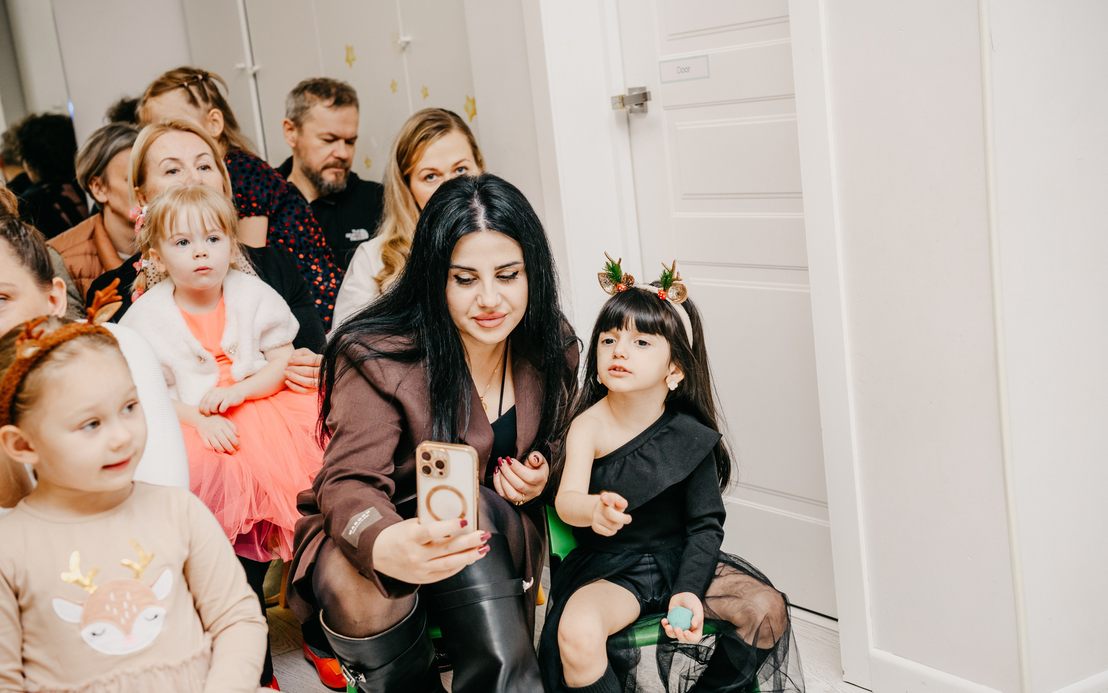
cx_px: 562
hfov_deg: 38.9
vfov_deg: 24.9
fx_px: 1570
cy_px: 373
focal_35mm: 52
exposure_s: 1/160
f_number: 4
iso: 250
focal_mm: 50
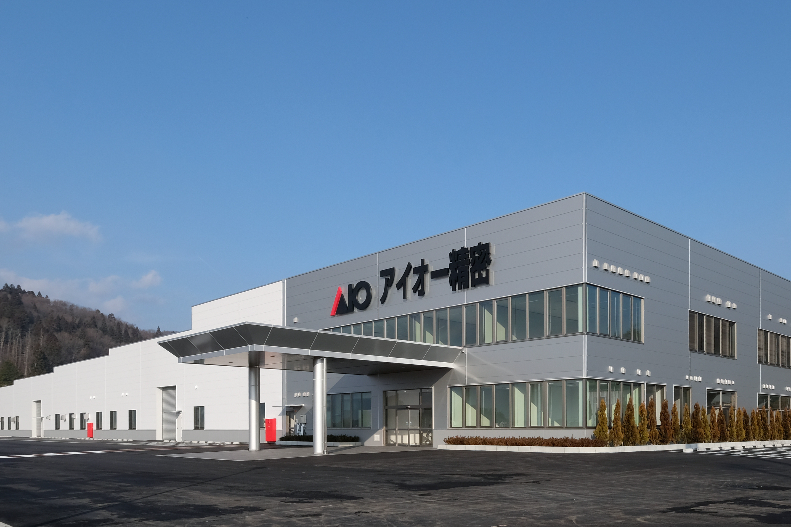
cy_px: 285
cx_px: 458
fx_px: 571
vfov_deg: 49.5
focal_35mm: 26
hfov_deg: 69.0
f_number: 7.1
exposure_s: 1/550
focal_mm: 10
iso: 200
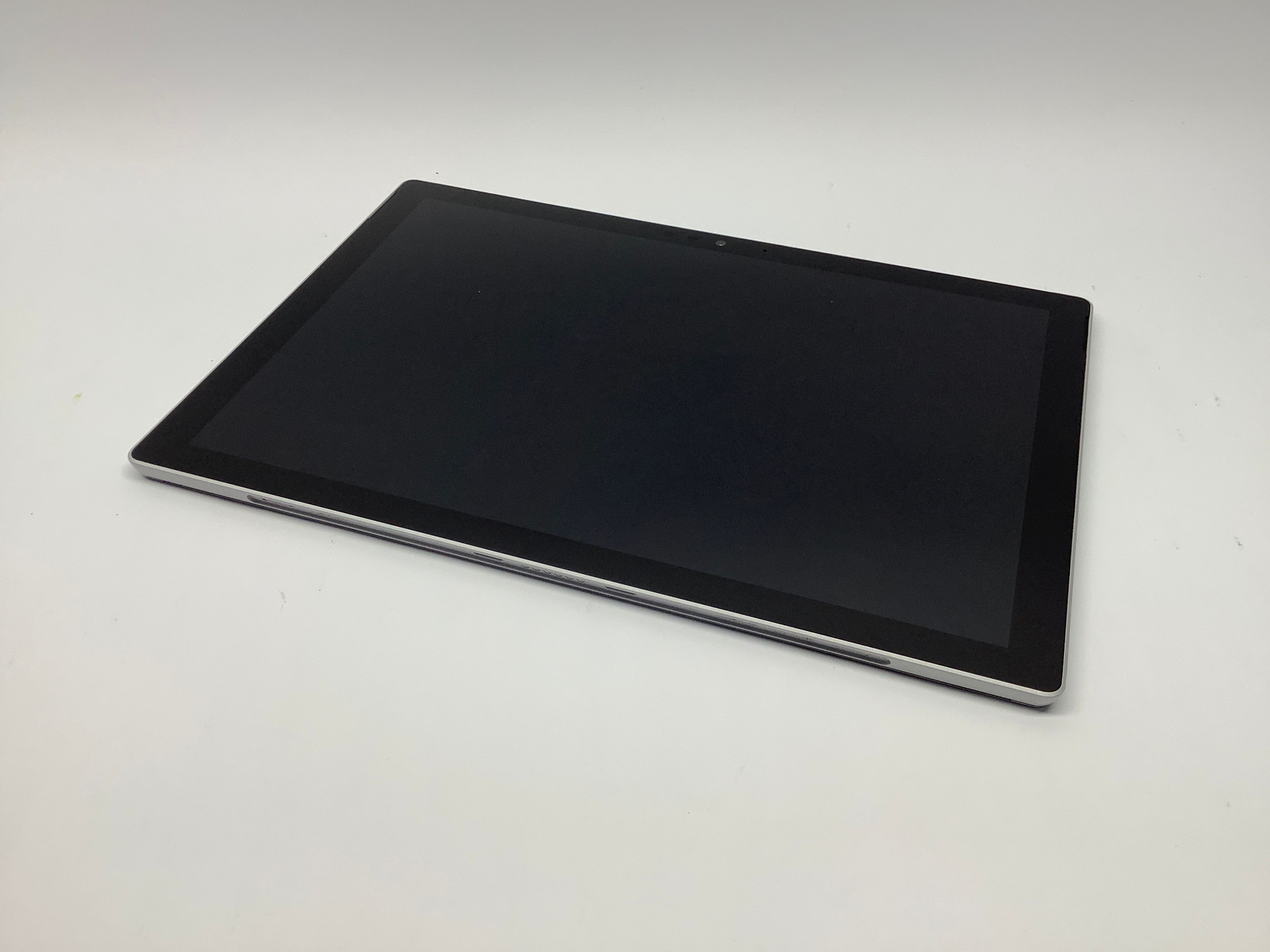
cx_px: 635
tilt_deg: -45.8
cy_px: 476
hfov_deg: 58.4
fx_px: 1137
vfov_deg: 45.4
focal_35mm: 31
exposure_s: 1/120
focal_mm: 3.3
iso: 32
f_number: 2.4
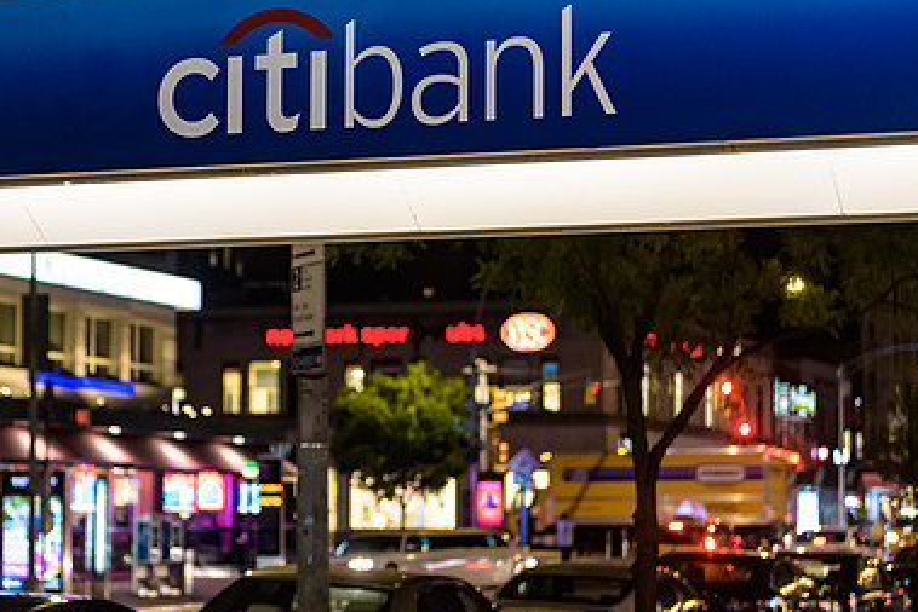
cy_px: 304
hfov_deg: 19.0
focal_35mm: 107
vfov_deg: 12.8
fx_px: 2729
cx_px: 257
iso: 1250
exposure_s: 1/50
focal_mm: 70
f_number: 3.2
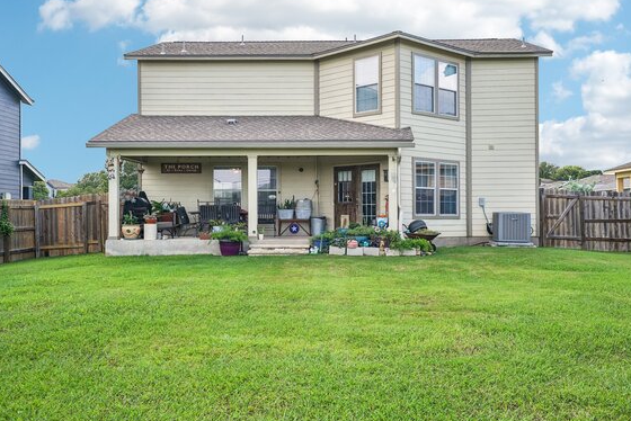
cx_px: 320
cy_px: 208
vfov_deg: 33.4
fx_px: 701
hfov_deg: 48.4
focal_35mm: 40
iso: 200
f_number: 8
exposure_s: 1/160
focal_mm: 35
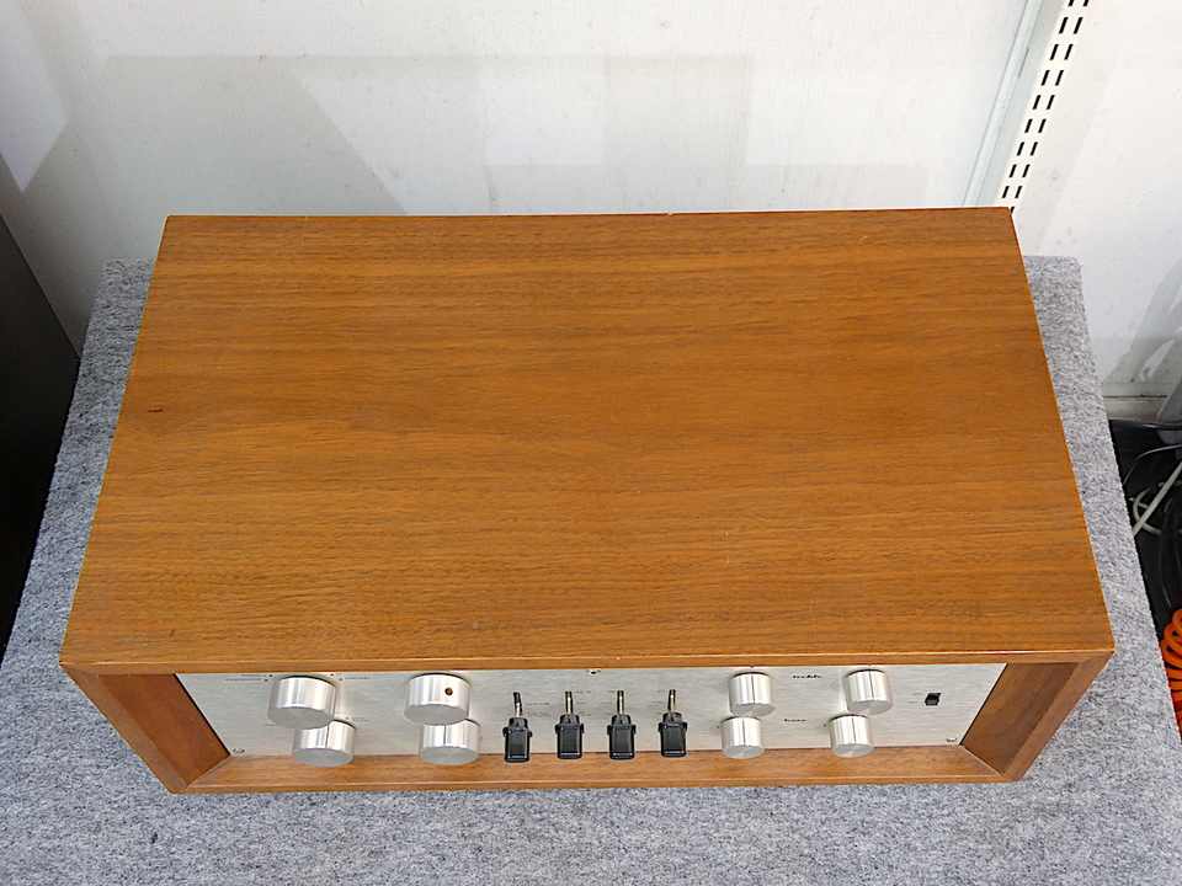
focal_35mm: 37
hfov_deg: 50.1
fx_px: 1263
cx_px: 591
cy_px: 443
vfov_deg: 38.7
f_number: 5.6
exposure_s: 1/4
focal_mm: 6.7
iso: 200
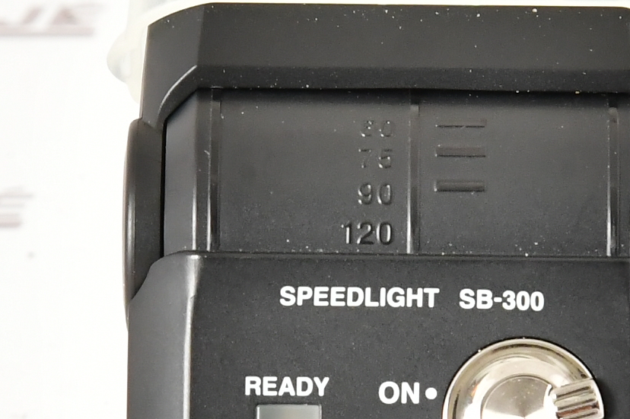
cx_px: 440
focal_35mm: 303
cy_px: 366
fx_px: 5299
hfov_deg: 6.8
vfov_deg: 4.5
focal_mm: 98
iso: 1600
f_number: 13
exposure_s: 1/200
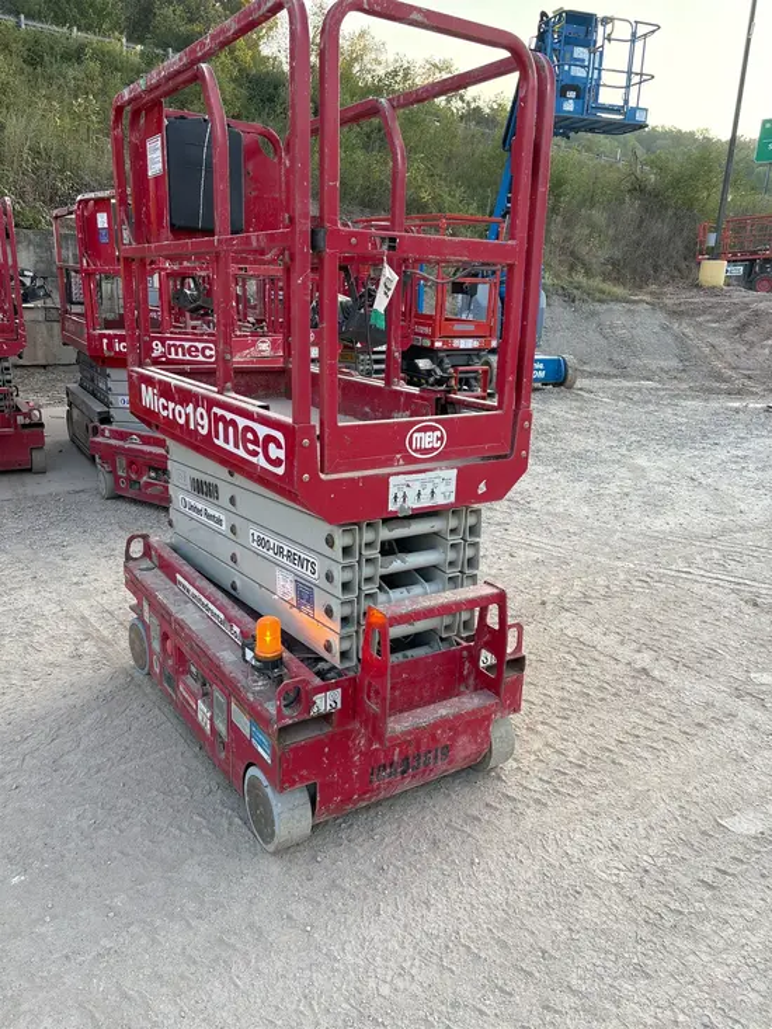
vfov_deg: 67.3
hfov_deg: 53.1
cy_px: 514
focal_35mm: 26
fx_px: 773
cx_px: 386
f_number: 1.6
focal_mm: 5.96
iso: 50
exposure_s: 1/280
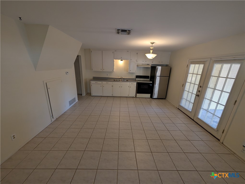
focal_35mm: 12
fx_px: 85
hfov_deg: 110.5
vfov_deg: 94.6
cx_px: 122
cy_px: 92
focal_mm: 2.02
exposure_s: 1/120
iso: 86
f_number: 1.7
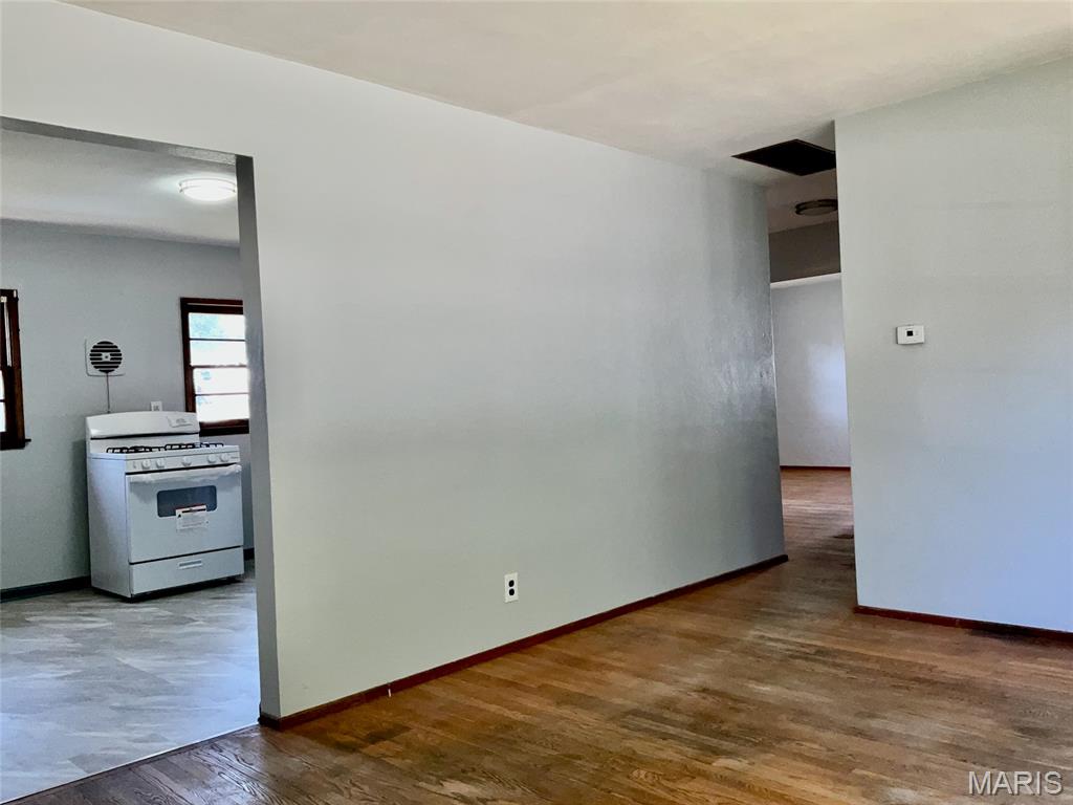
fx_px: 899
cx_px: 536
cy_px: 402
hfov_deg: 61.7
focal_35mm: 29
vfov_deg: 48.2
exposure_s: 1/104
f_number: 1.8
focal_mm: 3
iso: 40
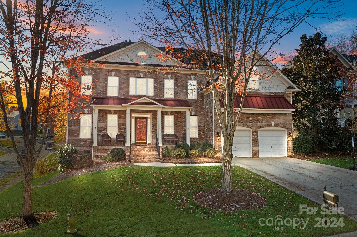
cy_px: 118
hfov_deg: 65.5
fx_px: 278
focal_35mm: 28
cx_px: 178
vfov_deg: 46.4
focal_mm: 10.26
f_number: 5
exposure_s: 1/320
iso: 100
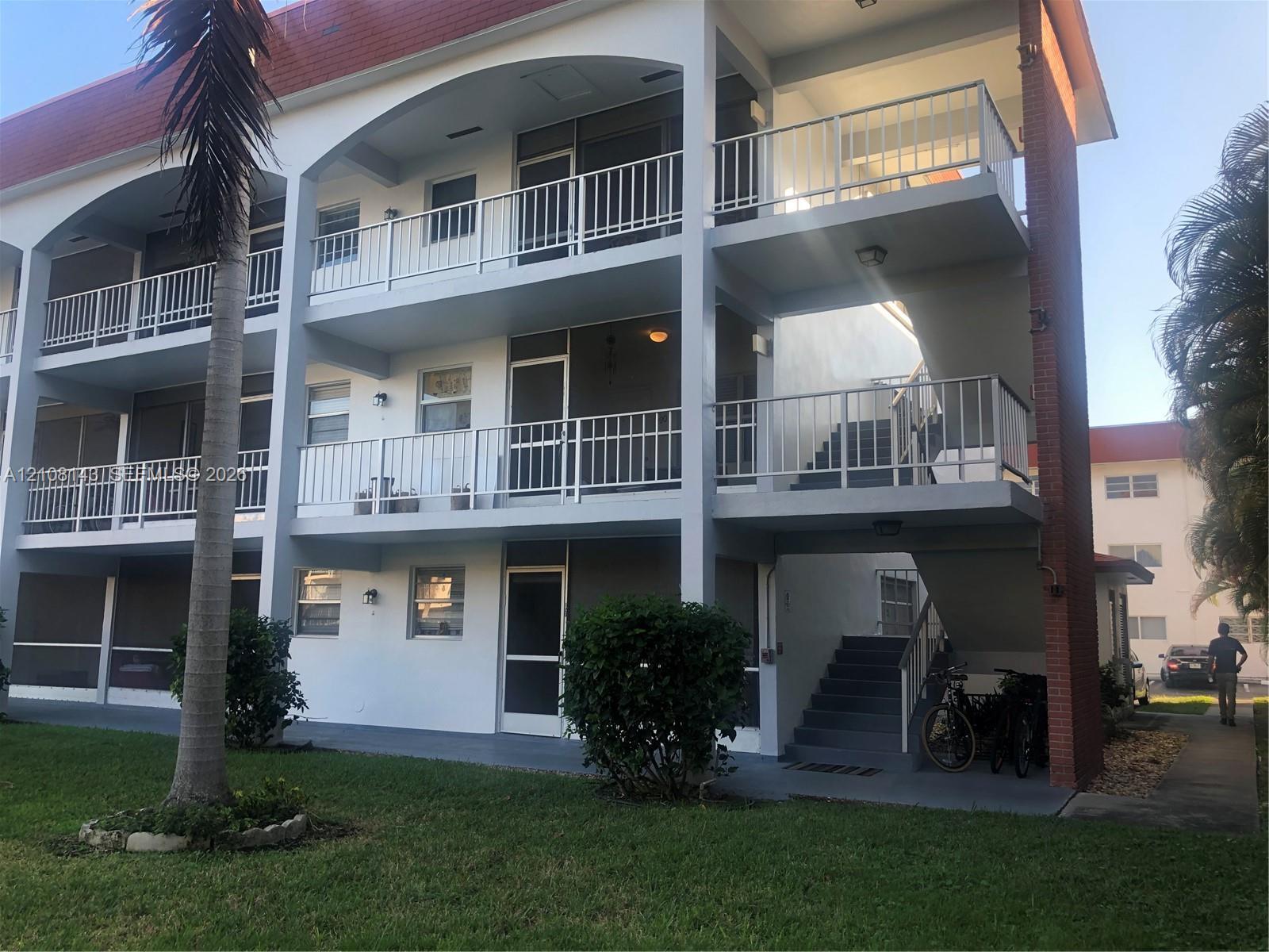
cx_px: 634
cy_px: 476
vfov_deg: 49.7
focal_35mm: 28
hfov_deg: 63.4
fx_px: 1026
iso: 20
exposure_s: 1/153
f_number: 1.8
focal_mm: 4
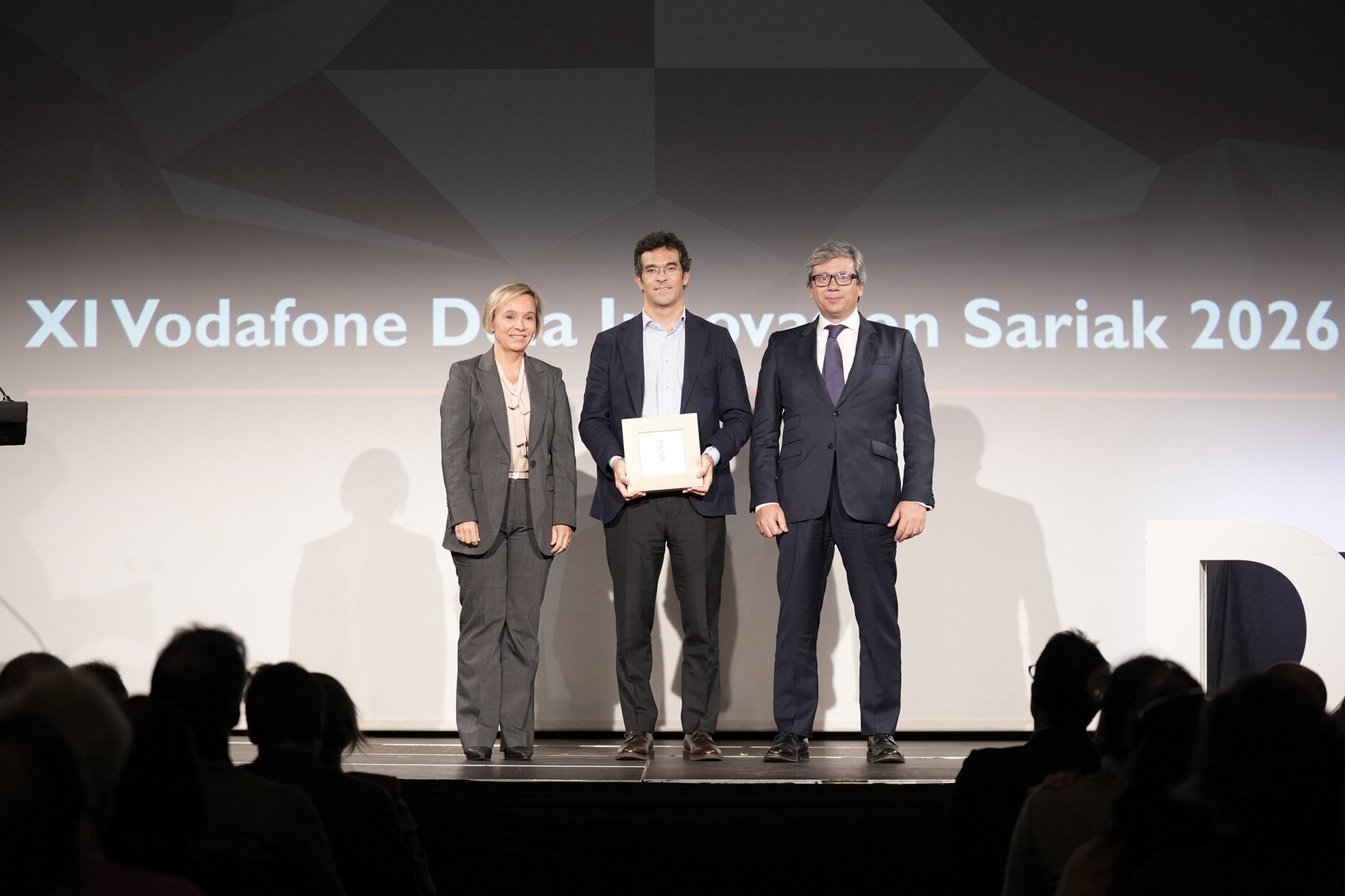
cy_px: 448
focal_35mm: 85
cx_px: 672
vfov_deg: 16.1
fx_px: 3175
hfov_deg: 23.9
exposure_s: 1/160
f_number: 2.8
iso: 2500
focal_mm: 84
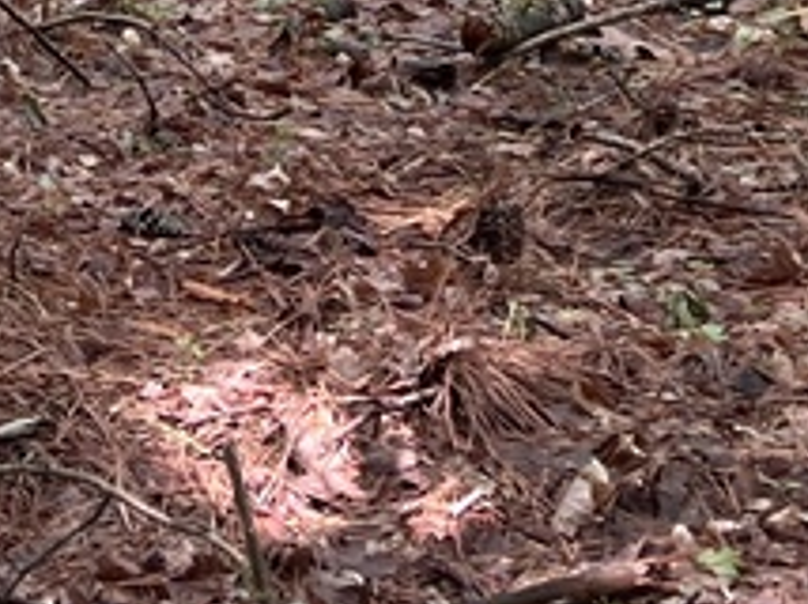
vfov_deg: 8.0
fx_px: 4080
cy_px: -683
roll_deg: +2.1
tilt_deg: -3.4
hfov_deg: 11.3
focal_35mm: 175
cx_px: 196
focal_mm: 5.7
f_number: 1.5
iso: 32
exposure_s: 1/121
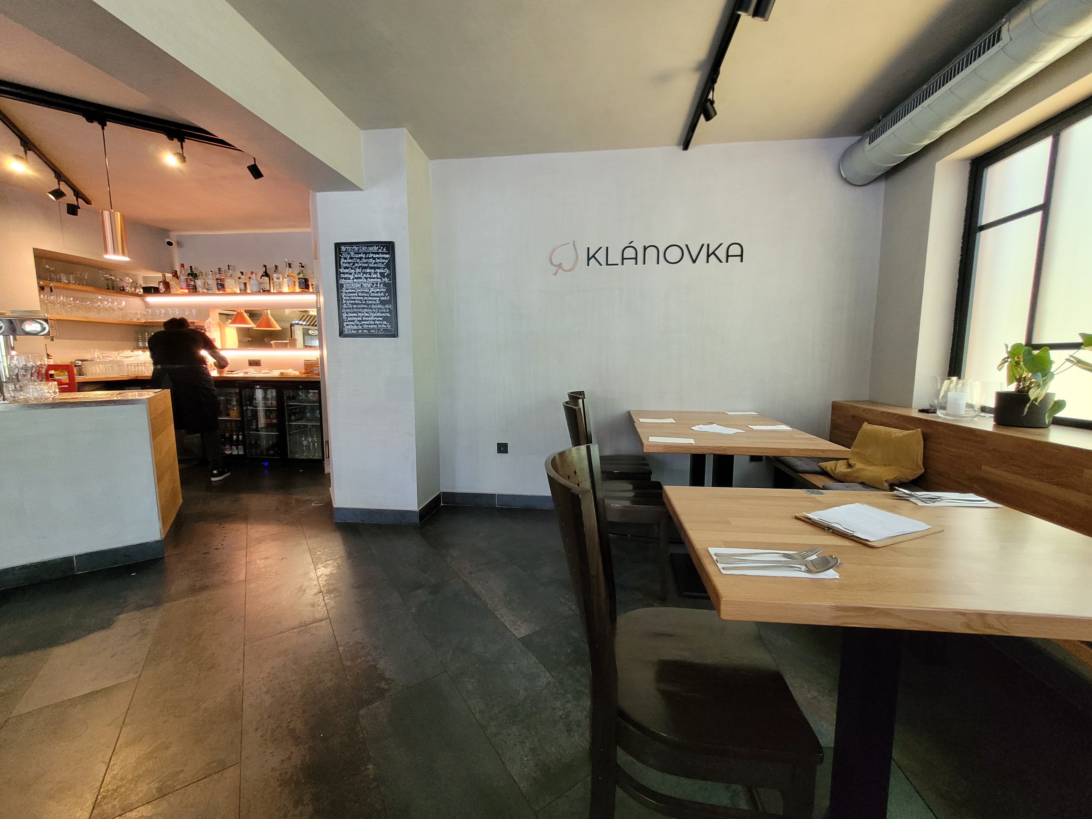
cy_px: 410
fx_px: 410
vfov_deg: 89.9
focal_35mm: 13
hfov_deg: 106.2
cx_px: 546
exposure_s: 1/50
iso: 250
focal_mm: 1.74
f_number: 2.2
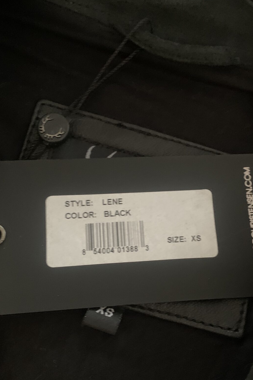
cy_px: 206
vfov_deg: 53.1
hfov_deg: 36.8
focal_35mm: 36
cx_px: 141
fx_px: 379
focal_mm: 4.25
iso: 800
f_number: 1.8
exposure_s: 1/21
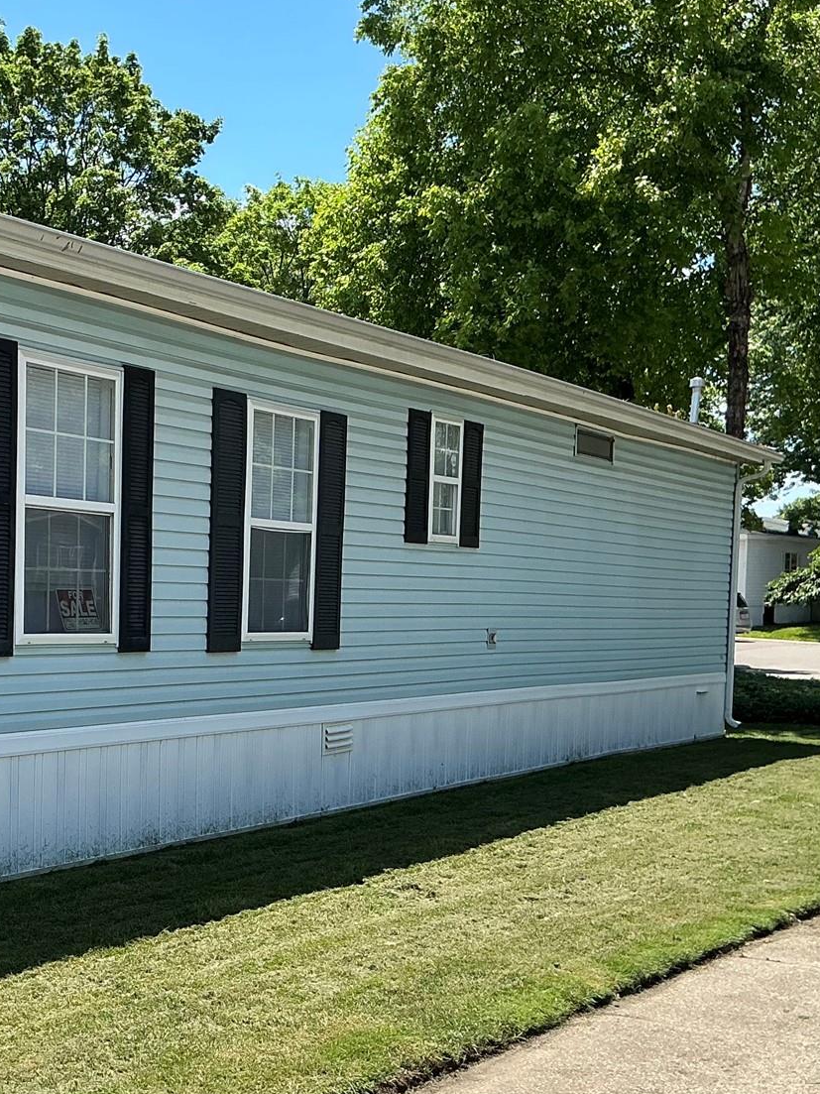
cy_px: 707
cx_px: 147
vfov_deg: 36.5
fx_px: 1643
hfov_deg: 27.4
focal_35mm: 52
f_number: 1.8
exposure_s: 1/1342
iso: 25
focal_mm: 3
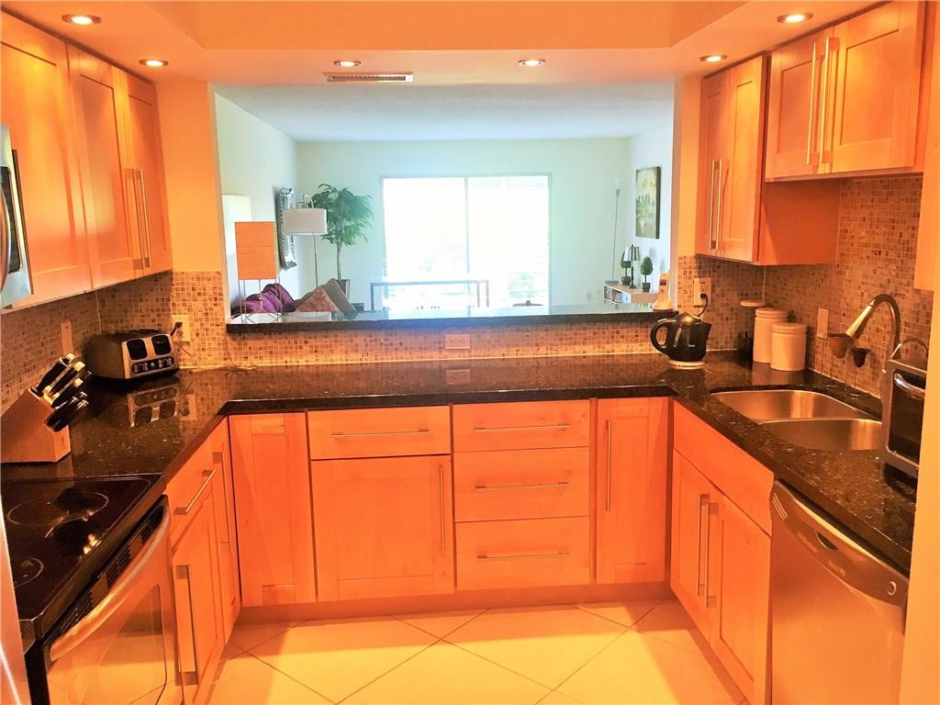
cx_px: 470
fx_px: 787
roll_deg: +0.4
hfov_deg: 61.7
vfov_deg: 48.2
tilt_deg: -9.5
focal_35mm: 29
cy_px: 352
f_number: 2.2
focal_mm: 4.15
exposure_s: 1/30
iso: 80
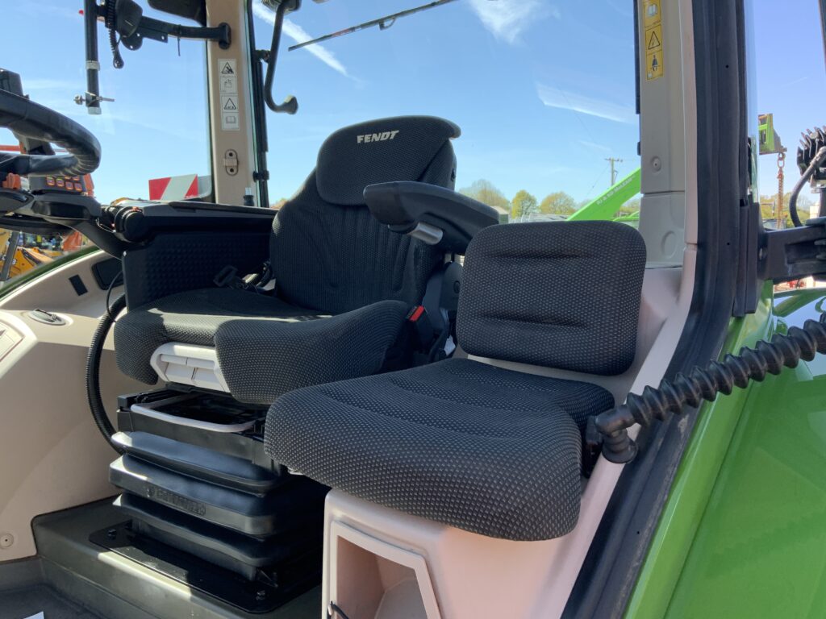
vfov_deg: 48.2
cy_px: 310
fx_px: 692
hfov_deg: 61.7
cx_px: 413
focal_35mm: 29
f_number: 1.8
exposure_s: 1/262
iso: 16
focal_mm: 3
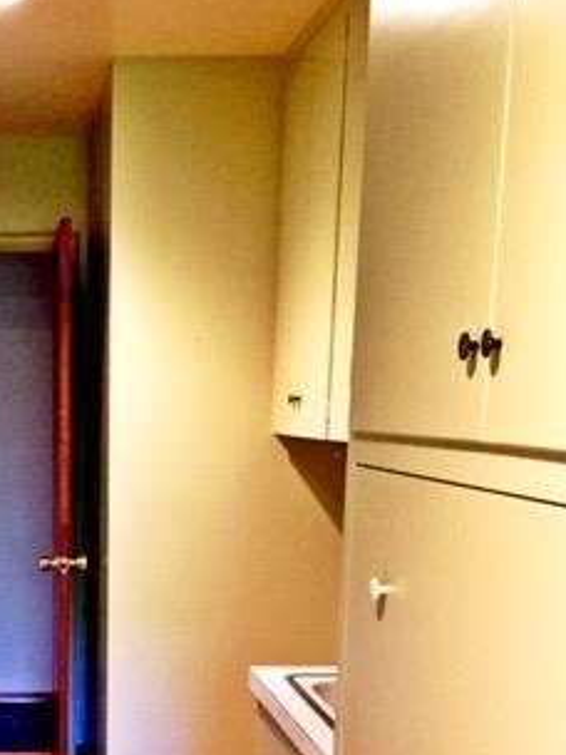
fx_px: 1330
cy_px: 700
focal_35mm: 61
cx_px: 12
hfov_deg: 23.1
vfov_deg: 30.1
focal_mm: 4.15
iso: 250
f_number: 2.2
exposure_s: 1/24
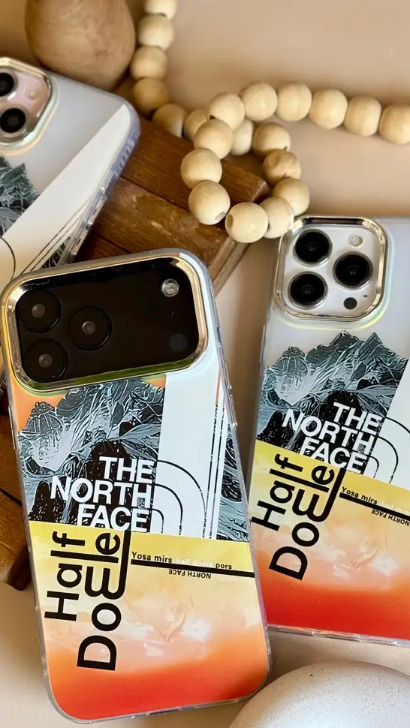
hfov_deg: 17.5
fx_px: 1333
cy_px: 369
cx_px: 149
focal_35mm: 69
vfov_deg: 30.6
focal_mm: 6.76
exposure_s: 1/203
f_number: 1.78
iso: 64
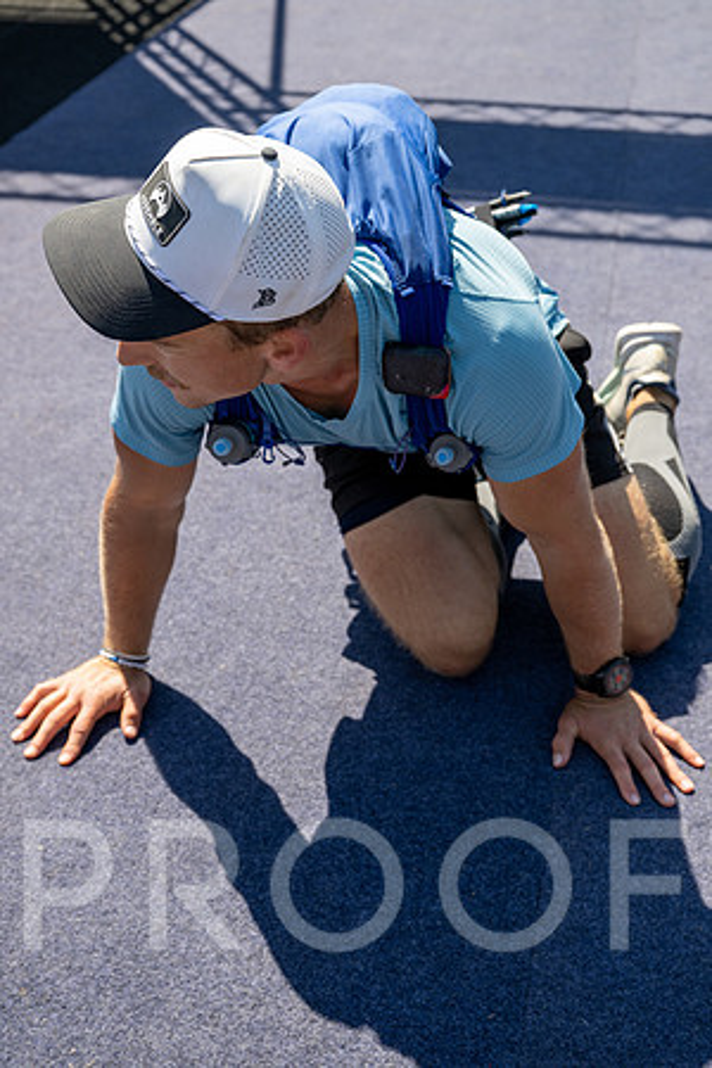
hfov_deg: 31.2
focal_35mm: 43
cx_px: 356
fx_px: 1276
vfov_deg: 45.4
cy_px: 534
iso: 160
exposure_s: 1/640
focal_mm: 43
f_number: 5
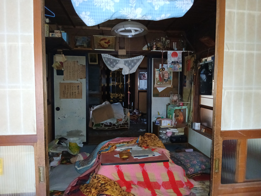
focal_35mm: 26
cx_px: 130
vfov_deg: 53.1
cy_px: 98
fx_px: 196
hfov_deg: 67.3
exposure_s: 1/20
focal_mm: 3.86
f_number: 1.8
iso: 640
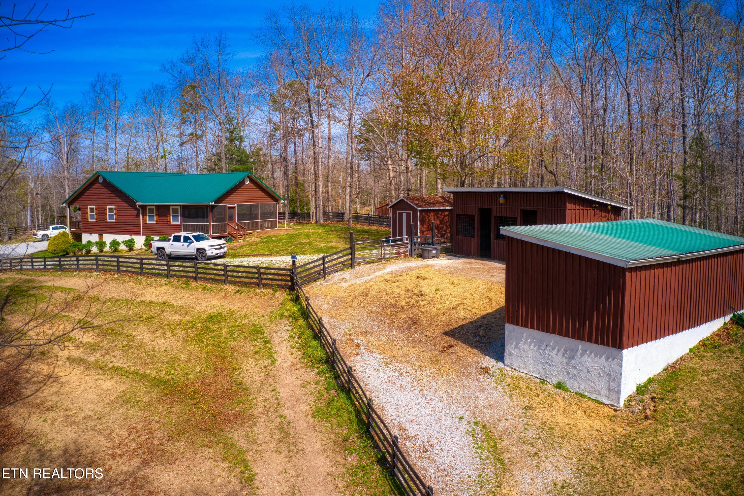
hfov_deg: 65.5
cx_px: 372
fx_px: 578
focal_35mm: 28
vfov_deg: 46.4
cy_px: 248
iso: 400
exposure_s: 1/80
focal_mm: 10.26
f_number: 5
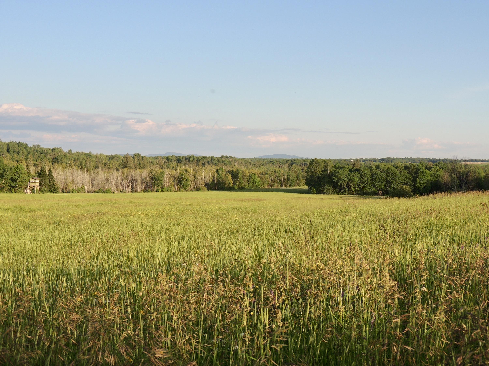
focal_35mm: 60
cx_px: 244
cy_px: 183
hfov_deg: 32.2
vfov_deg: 24.4
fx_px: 848
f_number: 3.7
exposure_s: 1/400
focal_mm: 10.7
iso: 100
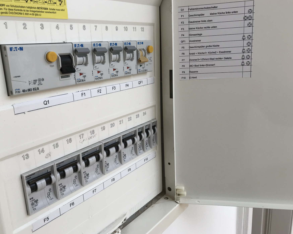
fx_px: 260
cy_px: 116
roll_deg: +3.0
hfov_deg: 58.7
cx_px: 139
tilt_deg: -13.7
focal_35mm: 30
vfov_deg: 48.5
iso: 20
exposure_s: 1/120
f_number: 1.8
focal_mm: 3.99
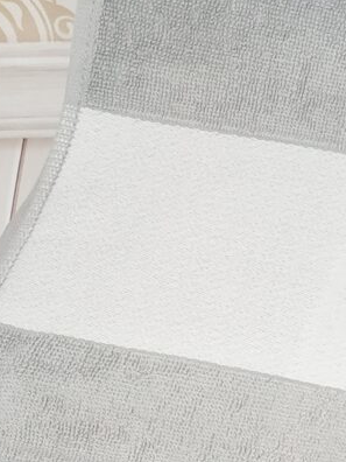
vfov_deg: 18.9
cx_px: 551
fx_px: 1293
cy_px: 587
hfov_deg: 14.1
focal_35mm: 97
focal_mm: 3.94
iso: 160
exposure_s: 1/50
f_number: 1.9
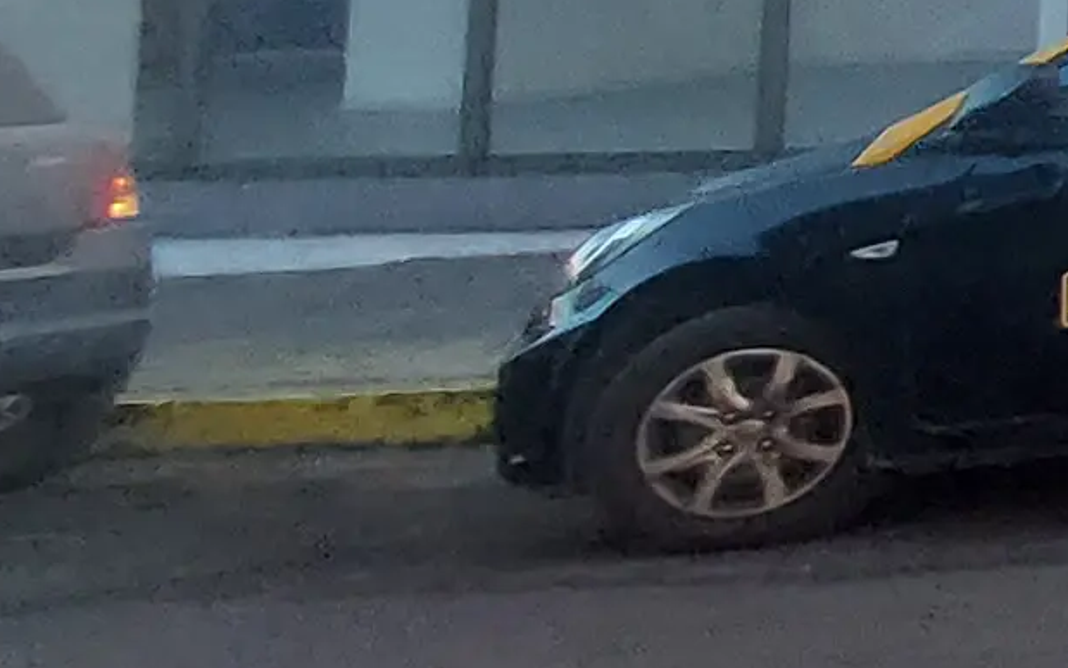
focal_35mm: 89
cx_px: 3399
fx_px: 2591
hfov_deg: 10.7
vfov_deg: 13.2
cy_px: -535
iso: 50
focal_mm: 1.74
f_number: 2.2
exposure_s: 1/229
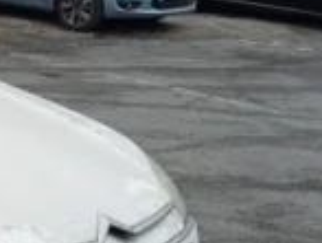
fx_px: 1063
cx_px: -226
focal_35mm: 114
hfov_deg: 15.3
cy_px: 190
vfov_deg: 13.0
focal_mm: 3.46
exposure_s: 1/315
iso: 100
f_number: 2.2
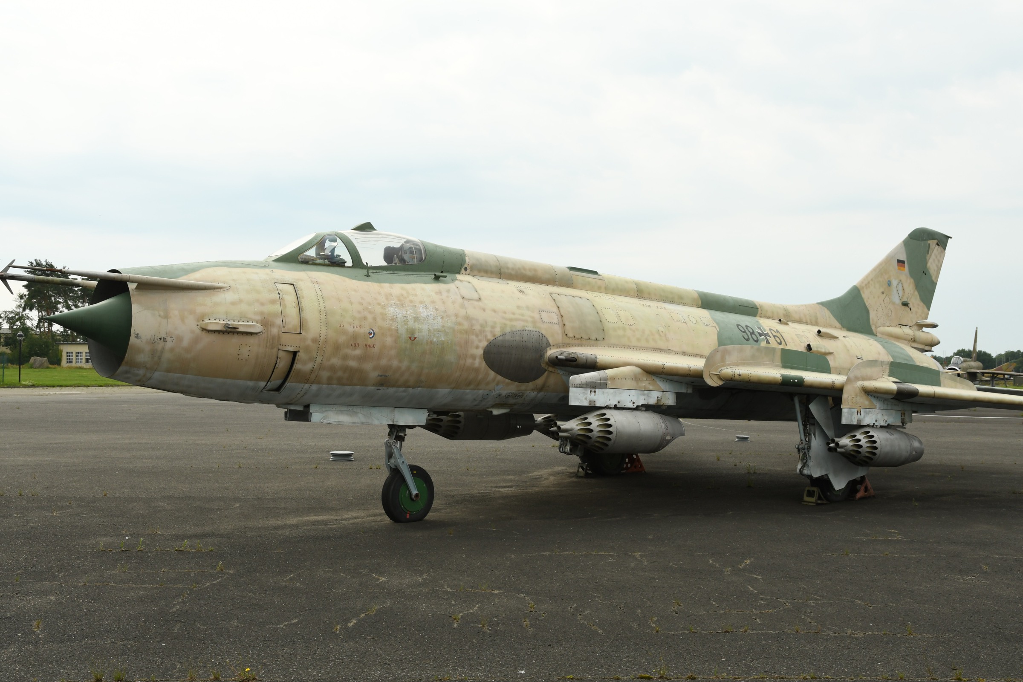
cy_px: 341
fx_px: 1023
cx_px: 512
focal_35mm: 36
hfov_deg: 53.1
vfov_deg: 36.9
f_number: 7.1
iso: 200
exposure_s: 1/320
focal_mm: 24
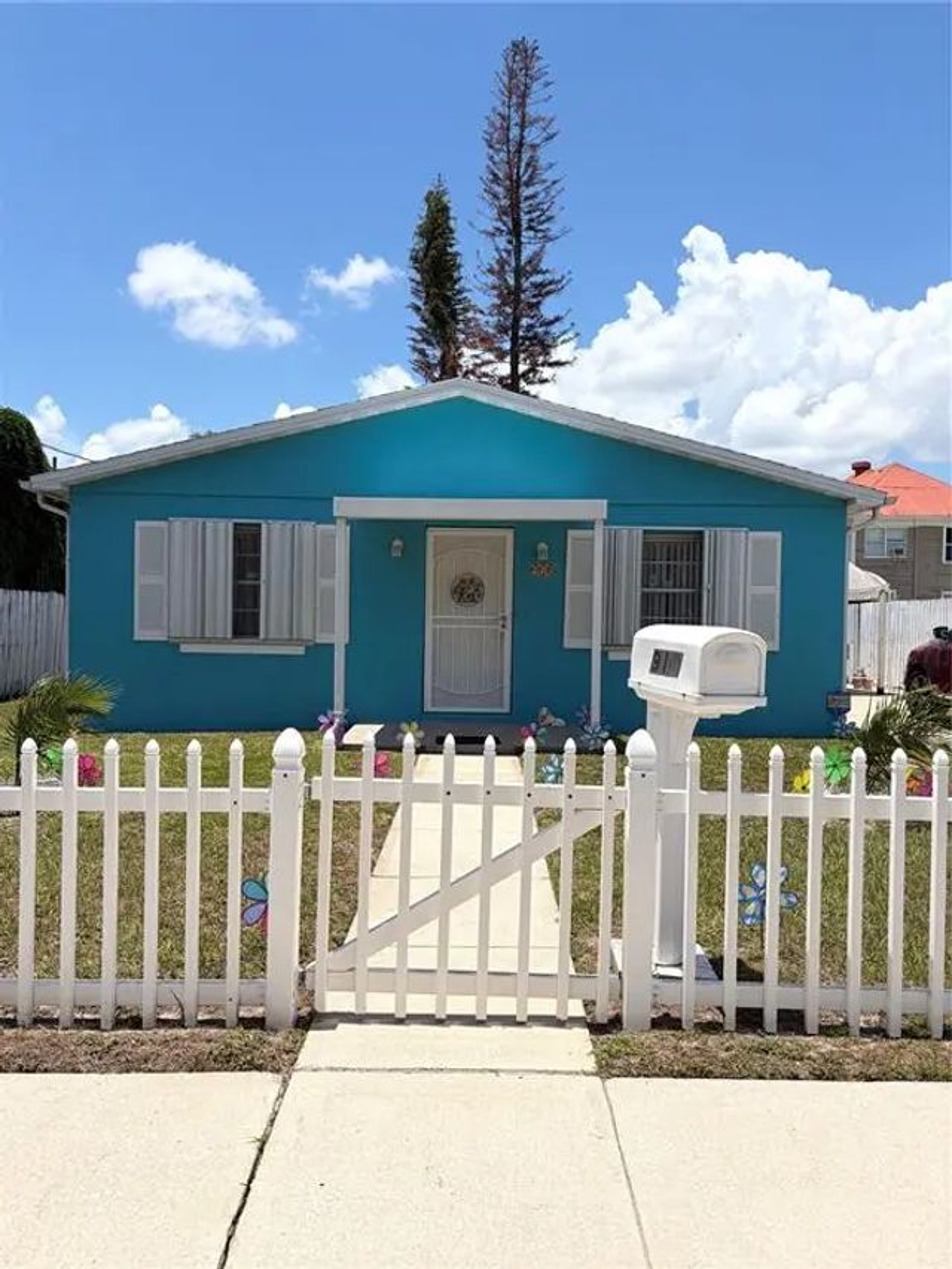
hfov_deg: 53.1
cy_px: 634
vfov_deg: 67.3
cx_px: 476
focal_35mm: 26
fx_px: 953
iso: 50
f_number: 1.6
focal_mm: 5.96
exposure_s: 1/8850
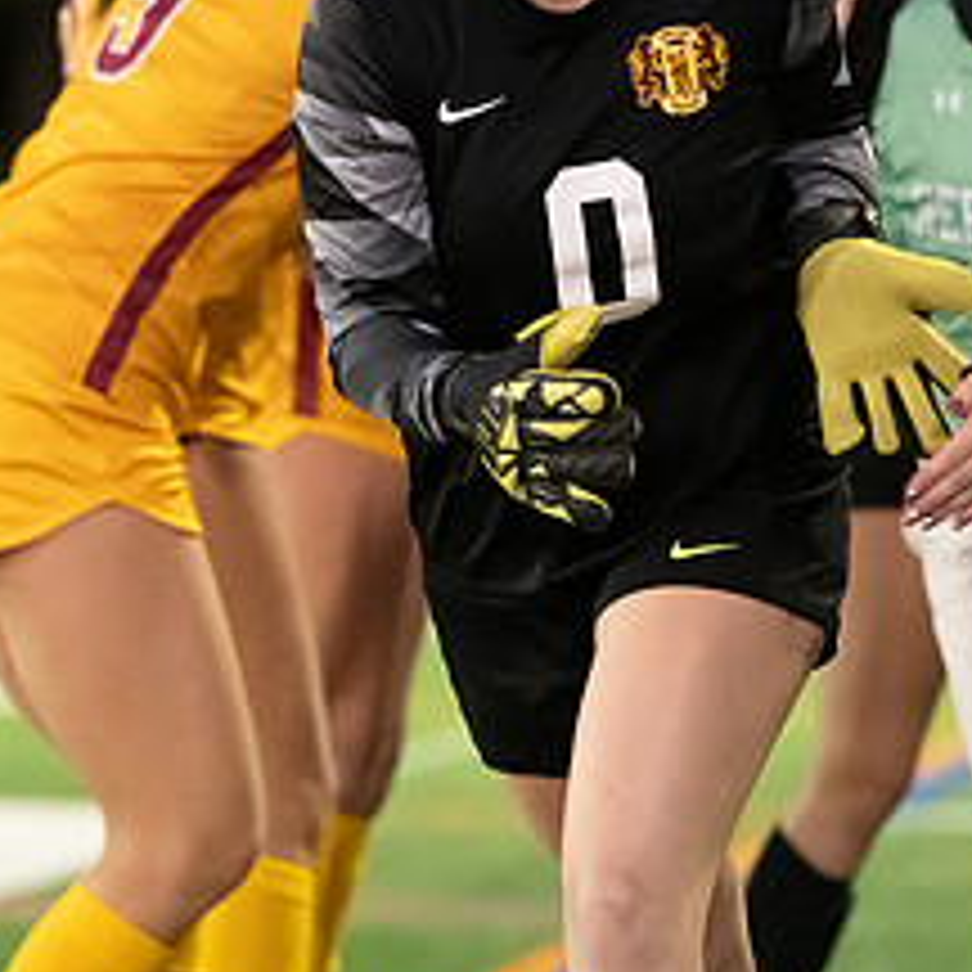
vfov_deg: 4.7
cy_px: 322
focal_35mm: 374
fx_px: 11881
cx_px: 472
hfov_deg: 4.7
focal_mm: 145
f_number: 2.8
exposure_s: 1/640
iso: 16000
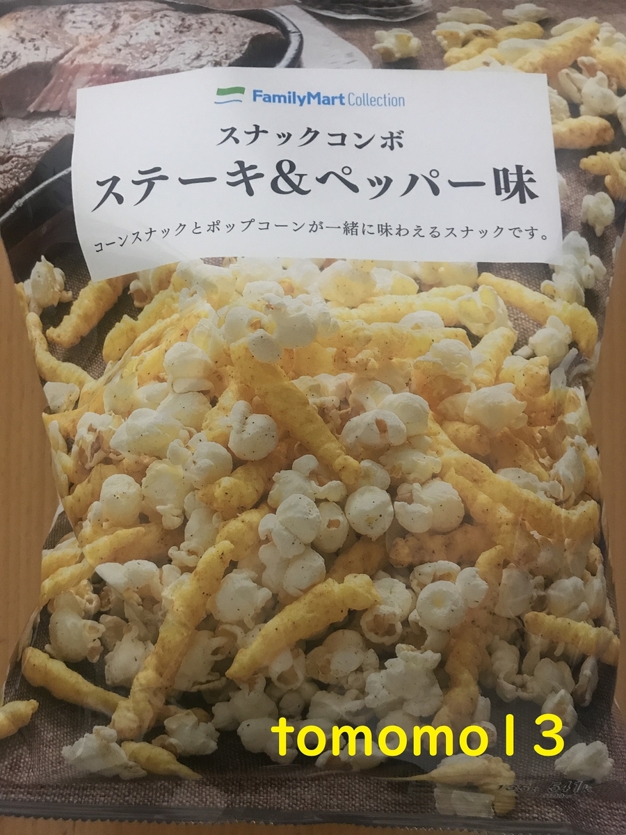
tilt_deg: -86.6
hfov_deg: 49.7
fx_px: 675
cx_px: 313
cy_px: 418
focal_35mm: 28
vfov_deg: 63.4
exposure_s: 1/6
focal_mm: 3.99
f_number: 1.8
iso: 100
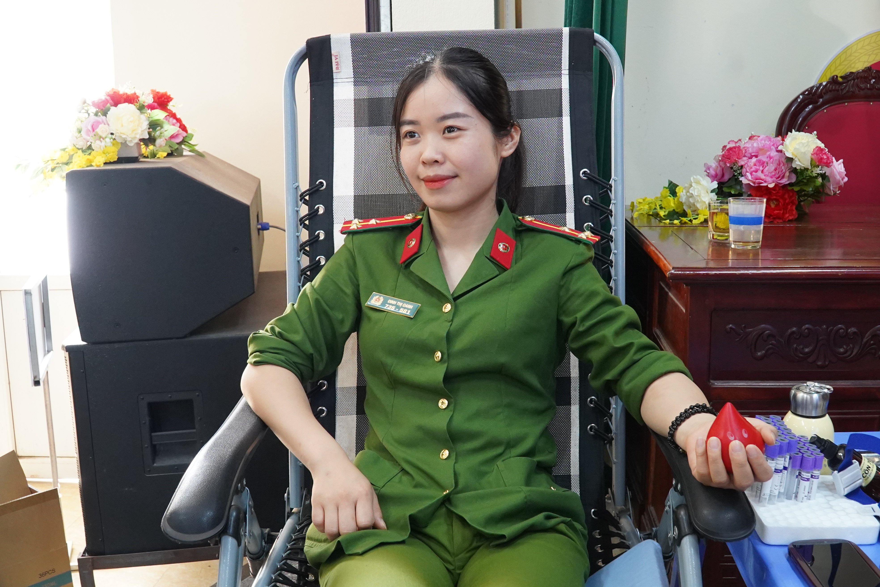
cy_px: 294
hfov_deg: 53.1
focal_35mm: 36
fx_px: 880
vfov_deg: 36.9
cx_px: 440
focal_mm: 24
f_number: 7.1
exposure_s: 1/60
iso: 4000
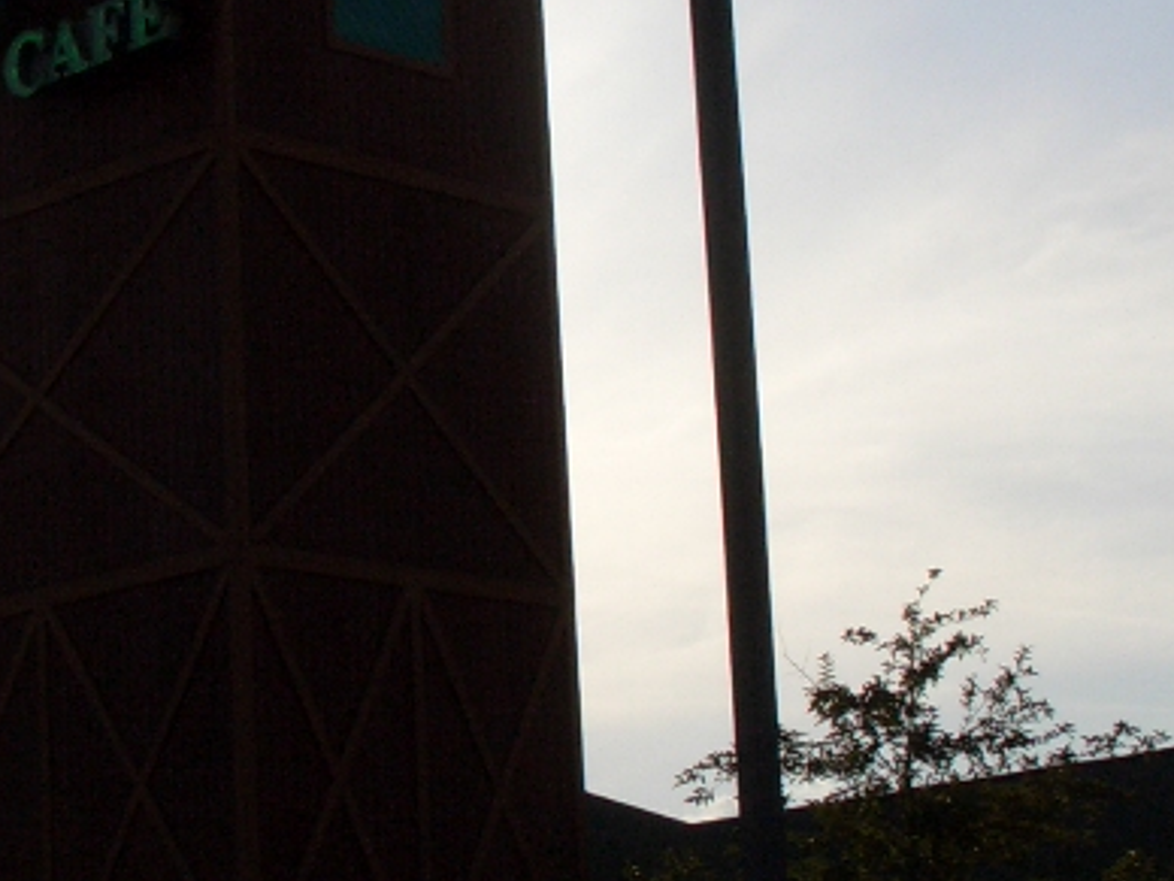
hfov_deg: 17.6
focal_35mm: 109
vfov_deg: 13.6
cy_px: 412
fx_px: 3697
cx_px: -12
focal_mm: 7.1
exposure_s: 1/2000
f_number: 5.6
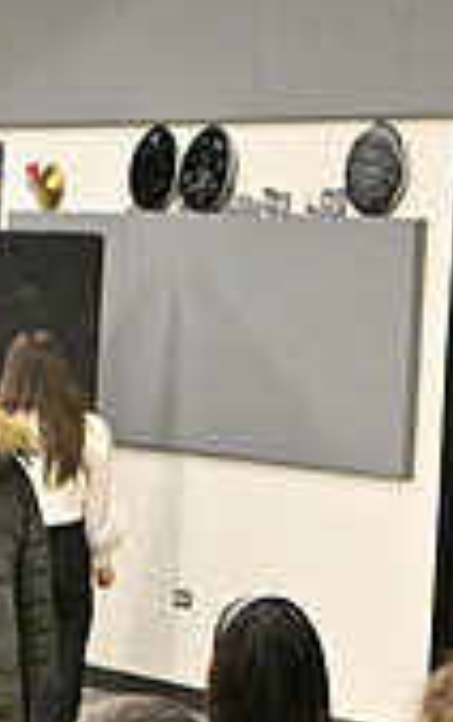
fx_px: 3507
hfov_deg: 6.9
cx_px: -731
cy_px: 605
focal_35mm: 178
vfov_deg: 11.7
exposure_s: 1/1250
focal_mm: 51
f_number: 2.2
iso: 12800
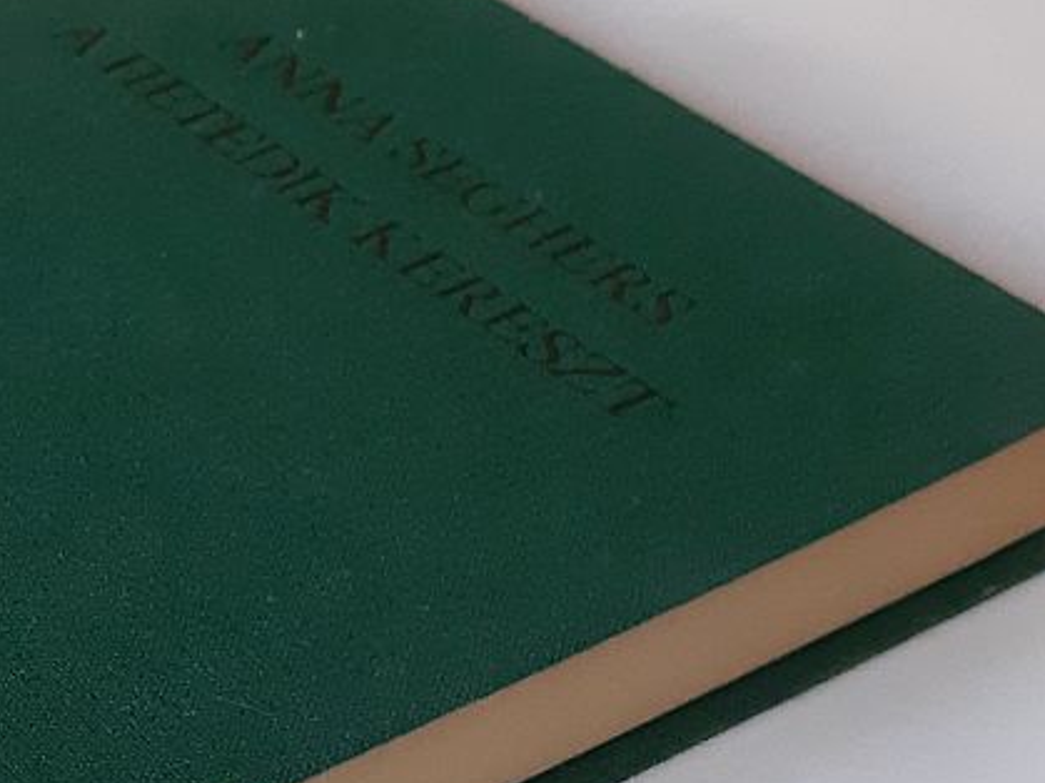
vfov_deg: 21.9
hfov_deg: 26.9
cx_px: -110
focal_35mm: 66
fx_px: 1992
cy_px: 656
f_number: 1.7
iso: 250
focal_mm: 3.93
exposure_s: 1/60
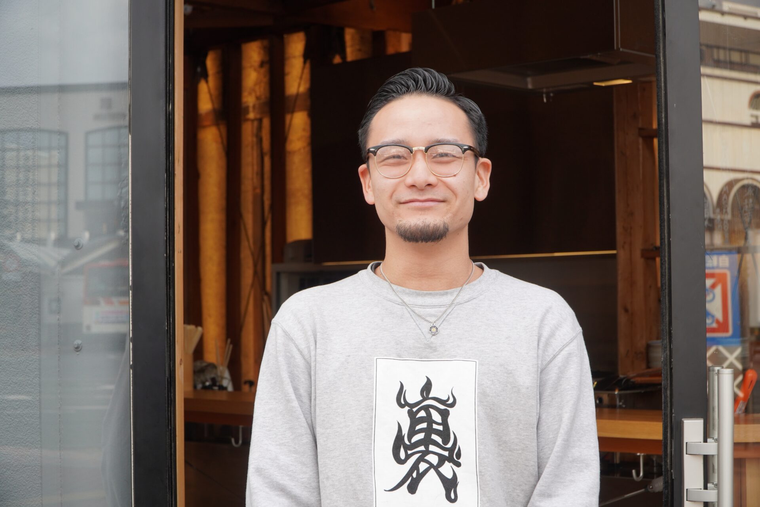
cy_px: 254
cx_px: 380
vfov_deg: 21.1
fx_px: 1362
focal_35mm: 64
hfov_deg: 31.2
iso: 160
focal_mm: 43
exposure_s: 1/80
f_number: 6.3
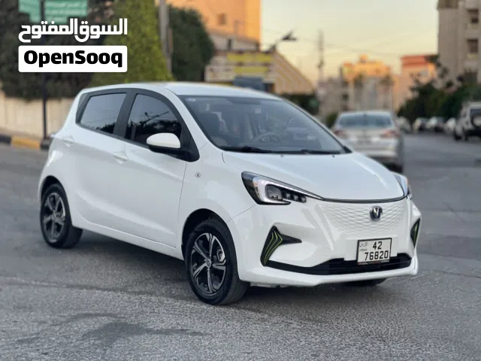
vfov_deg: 22.9
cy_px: 180
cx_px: 240
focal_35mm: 64
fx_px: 889
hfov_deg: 30.3
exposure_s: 1/121
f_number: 2.2
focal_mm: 7.5
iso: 32
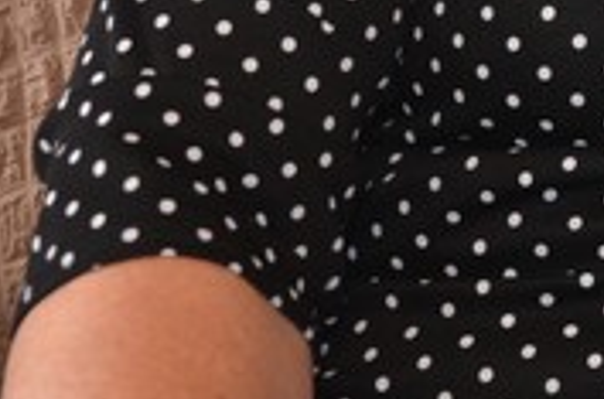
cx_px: 966
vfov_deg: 8.1
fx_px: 2703
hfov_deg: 12.0
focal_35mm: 162
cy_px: -351
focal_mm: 21
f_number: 3.8
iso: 720
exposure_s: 1/60
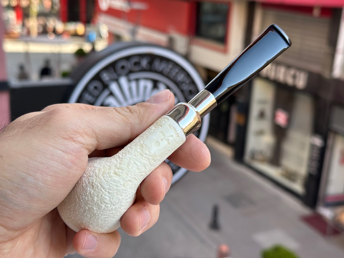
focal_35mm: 48
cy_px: 129
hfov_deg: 39.7
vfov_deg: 30.3
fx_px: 477
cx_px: 172
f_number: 1.78
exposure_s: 1/386
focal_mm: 6.86
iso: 64
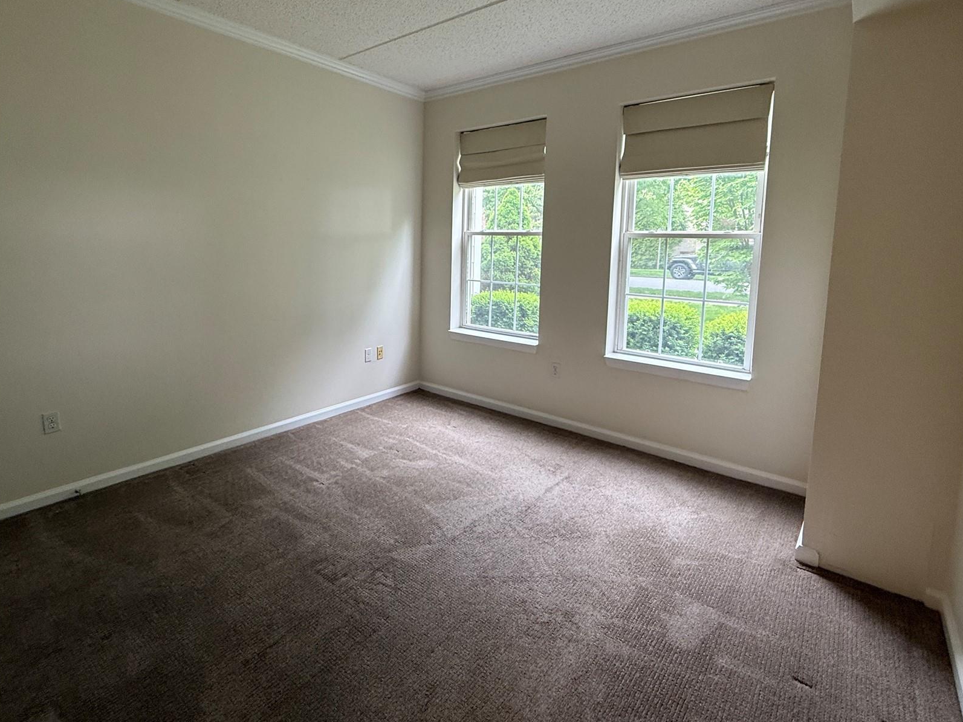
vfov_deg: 70.8
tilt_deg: -4.5
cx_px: 427
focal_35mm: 18
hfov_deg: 87.4
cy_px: 287
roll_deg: -1.4
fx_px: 501
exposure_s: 1/120
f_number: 2.2
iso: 160
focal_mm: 2.22
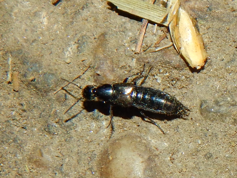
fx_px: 260
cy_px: 89
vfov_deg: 37.7
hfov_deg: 49.0
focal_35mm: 38
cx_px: 118
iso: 200
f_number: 6.9
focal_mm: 6.8
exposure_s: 1/30
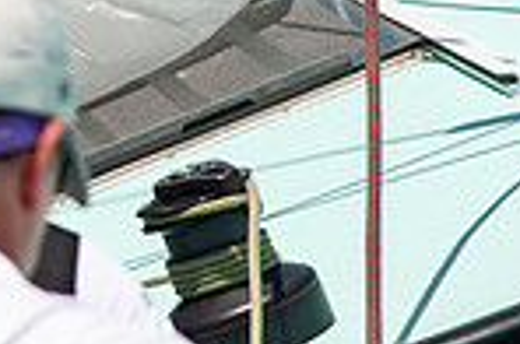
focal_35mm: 501
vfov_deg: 2.7
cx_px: -98
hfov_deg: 4.1
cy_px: -279
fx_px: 7221
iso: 250
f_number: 5
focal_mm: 120
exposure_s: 1/2000
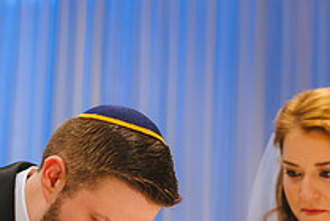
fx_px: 890
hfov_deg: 20.6
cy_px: 192
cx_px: 297
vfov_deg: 14.0
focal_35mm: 97
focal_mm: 35
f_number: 2
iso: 1600
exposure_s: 1/200
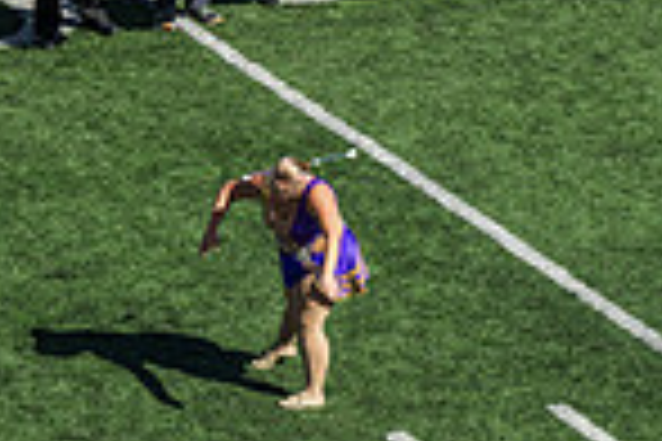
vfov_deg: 3.3
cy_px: -20
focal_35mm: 413
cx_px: -261
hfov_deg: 5.0
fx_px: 7594
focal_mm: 105
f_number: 3.5
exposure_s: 1/1250
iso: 100
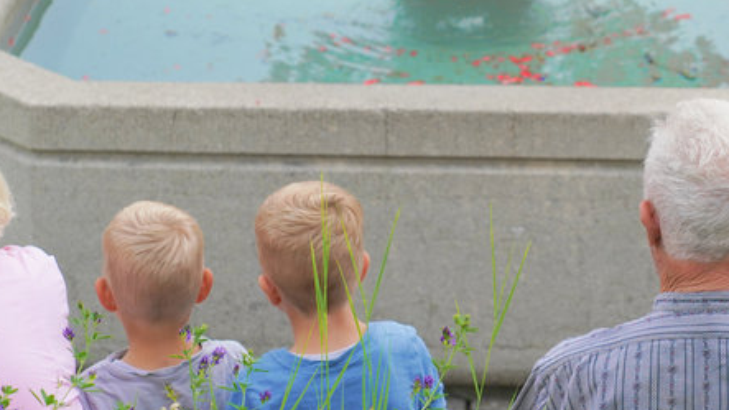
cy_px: 30
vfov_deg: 6.7
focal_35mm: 181
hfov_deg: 11.9
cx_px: 469
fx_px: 3498
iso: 320
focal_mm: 85
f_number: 5
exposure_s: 1/1000
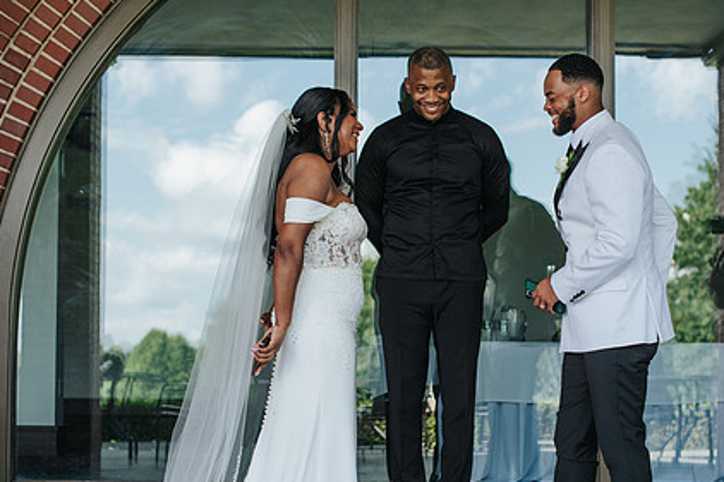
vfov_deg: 17.5
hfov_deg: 26.0
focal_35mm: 78
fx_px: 1568
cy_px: 290
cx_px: 422
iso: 100
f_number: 3.2
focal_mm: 50
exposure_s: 1/160
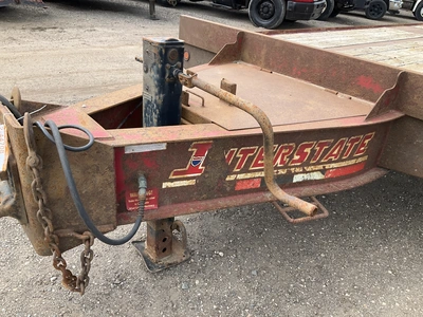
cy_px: 158
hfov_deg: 61.7
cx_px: 212
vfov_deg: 48.2
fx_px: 354
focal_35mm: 29
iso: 25
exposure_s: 1/439
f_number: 1.8
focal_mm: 3
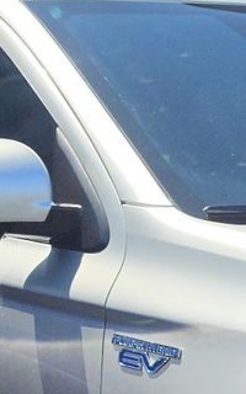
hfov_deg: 10.3
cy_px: 351
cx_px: 405
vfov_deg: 16.9
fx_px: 1309
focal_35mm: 122
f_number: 1.4
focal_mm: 6.5
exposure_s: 1/7623
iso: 65
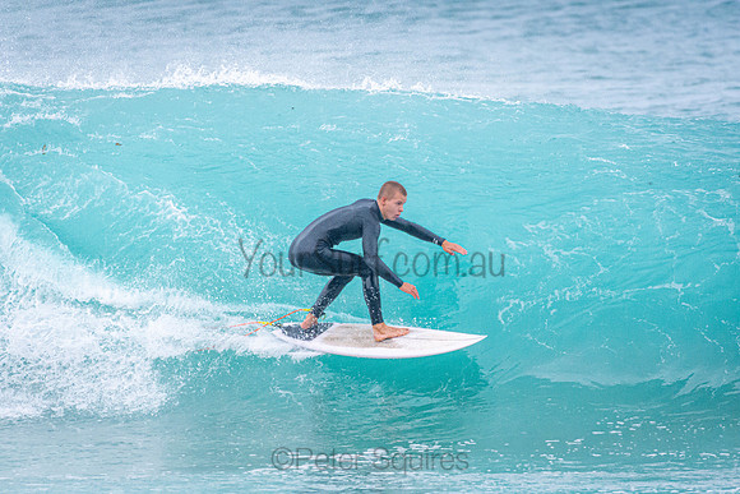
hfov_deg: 2.7
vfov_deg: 1.8
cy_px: 247
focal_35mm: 750
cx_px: 370
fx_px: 15420
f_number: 5.6
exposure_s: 1/4000
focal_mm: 500
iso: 3600
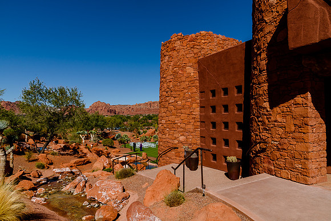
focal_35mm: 24
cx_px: 166
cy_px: 110
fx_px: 221
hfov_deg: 73.8
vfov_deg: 53.1
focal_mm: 24
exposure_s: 1/400
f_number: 13
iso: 200
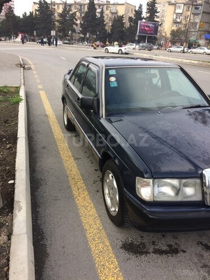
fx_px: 235
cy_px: 140
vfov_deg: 61.7
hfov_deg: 48.2
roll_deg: -5.3
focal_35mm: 29
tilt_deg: -23.8
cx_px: 105
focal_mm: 4.15
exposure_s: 1/513
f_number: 2.2
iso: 32
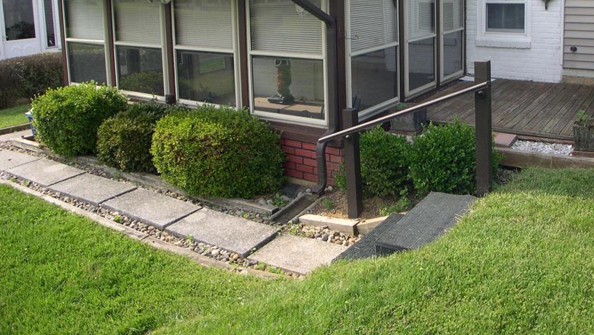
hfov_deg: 39.6
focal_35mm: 52
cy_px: 55
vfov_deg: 22.7
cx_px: 370
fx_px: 819
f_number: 2.8
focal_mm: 8
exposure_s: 1/451
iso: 100
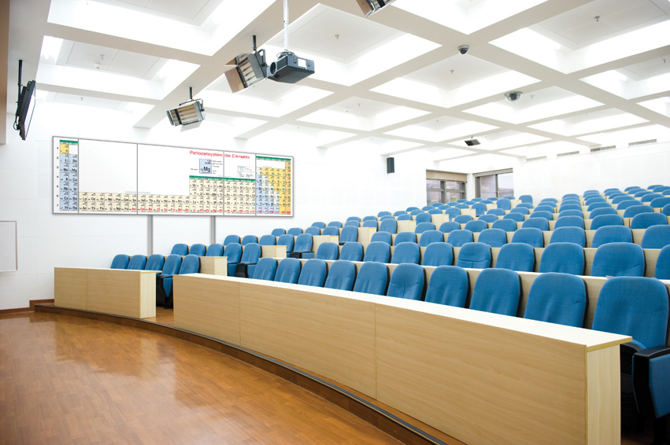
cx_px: 335
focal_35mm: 24
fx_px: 446
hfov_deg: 73.8
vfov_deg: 53.1
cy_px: 222
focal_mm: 24
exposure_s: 1/80
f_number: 3.2
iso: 500
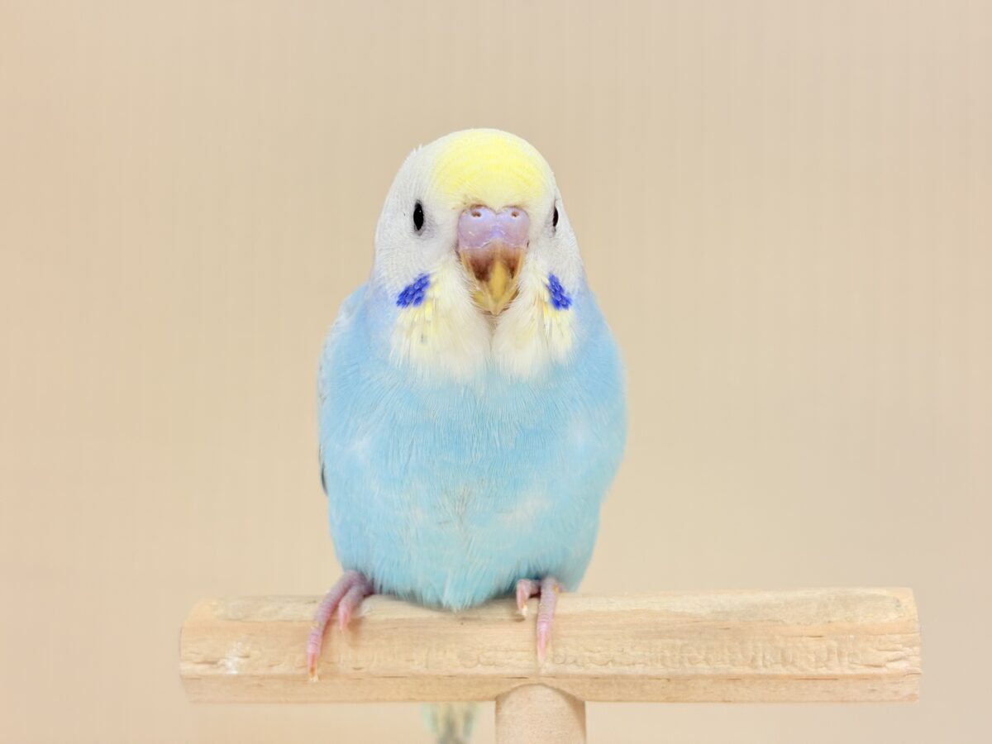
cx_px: 496
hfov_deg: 36.8
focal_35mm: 52
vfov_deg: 28.0
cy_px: 372
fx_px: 1490
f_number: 1.6
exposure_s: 1/88
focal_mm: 5.96
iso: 50
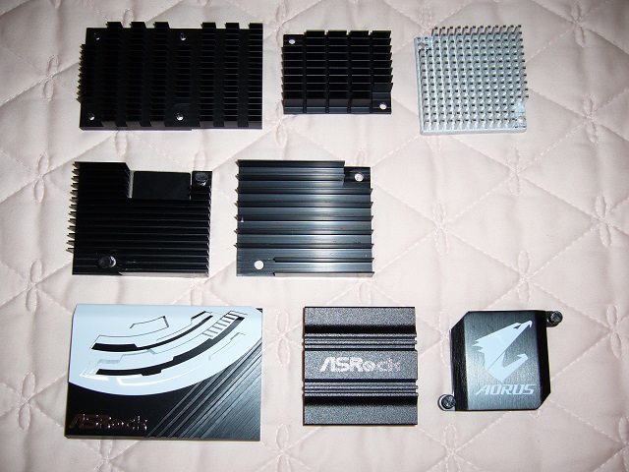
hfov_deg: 52.6
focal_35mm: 35
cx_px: 314
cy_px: 236
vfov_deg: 40.7
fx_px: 636
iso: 80
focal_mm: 5.8
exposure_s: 1/30
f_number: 2.8
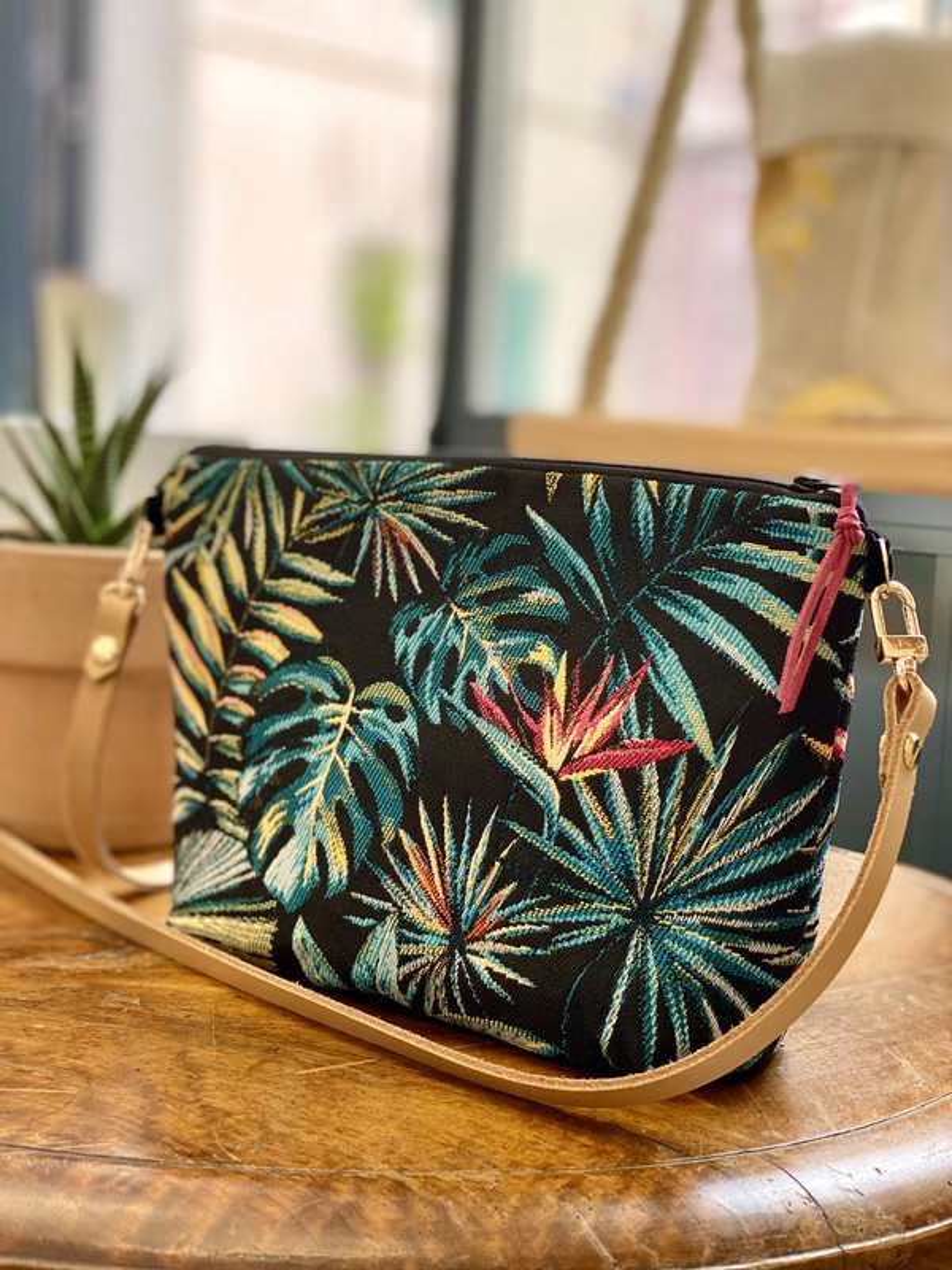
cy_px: 635
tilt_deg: -5.7
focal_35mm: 52
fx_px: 1907
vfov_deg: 36.8
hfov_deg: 28.0
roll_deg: -3.5
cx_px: 476
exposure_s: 1/122
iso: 32
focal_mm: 6
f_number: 2
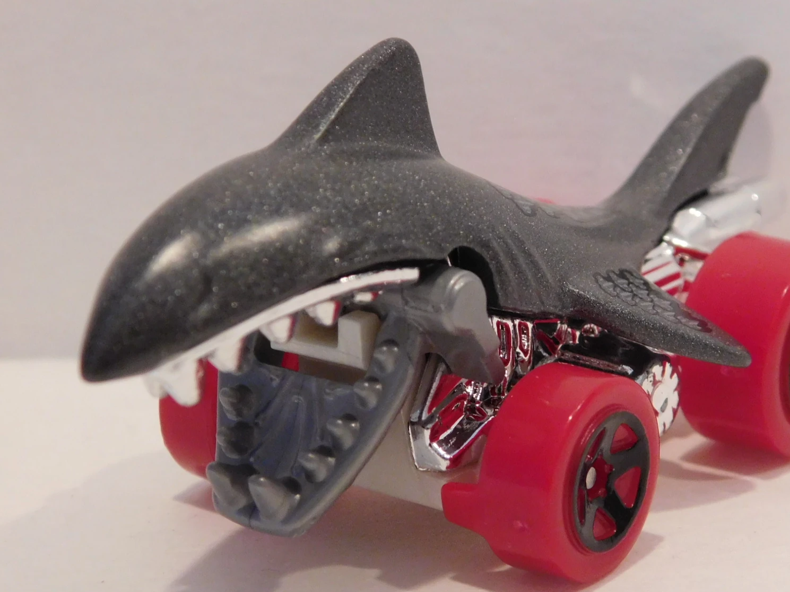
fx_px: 2054
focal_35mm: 90
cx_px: 586
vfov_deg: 16.4
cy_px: 307
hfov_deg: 21.6
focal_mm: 10.4
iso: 400
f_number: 4
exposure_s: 1/15
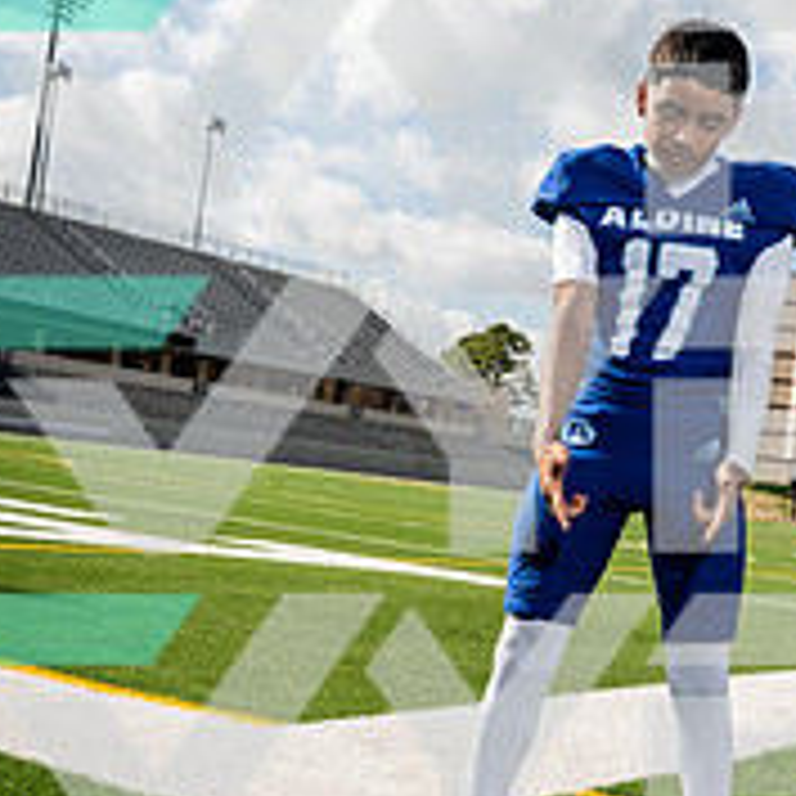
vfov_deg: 26.5
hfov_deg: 26.1
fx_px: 1691
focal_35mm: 65
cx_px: 603
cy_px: 418
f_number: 8
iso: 125
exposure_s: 1/250
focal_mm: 30
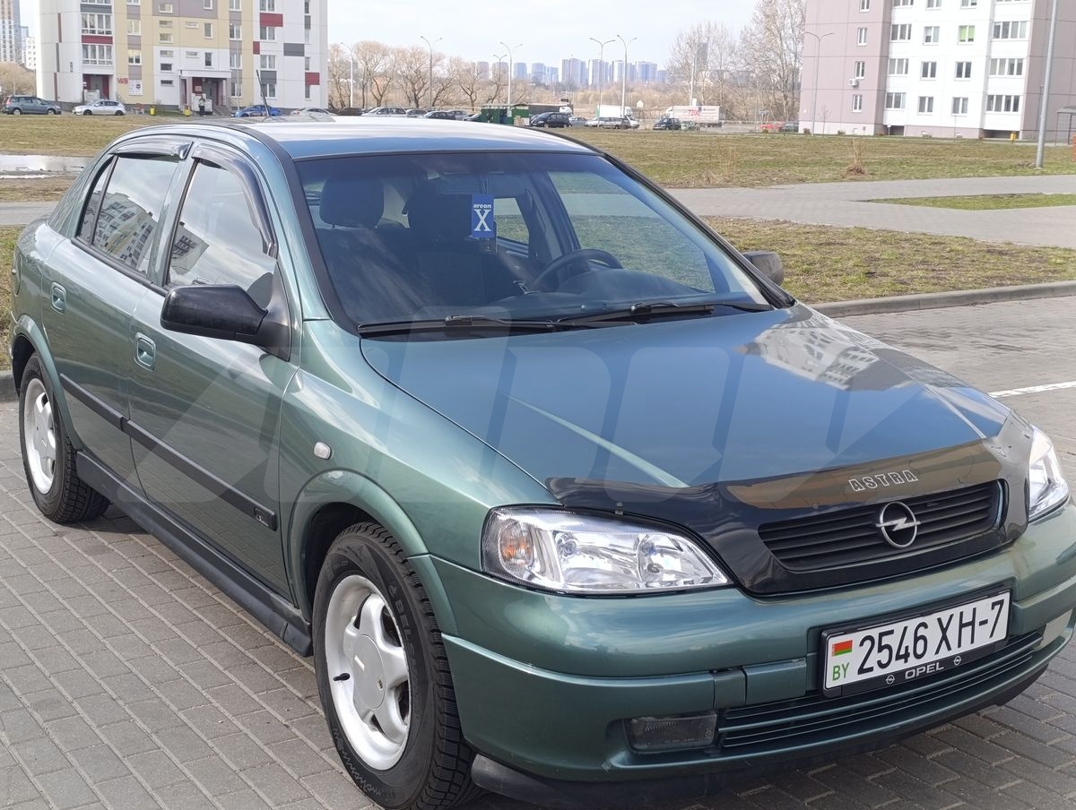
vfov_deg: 59.0
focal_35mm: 23
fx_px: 716
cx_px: 538
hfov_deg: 73.8
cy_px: 405
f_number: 1.6
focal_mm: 6.14
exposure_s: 1/215
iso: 50
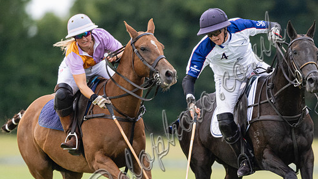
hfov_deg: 1.7
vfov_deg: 0.9
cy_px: 146
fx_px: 10994
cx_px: 278
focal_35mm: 1304
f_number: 4
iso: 1250
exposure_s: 1/500
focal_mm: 500
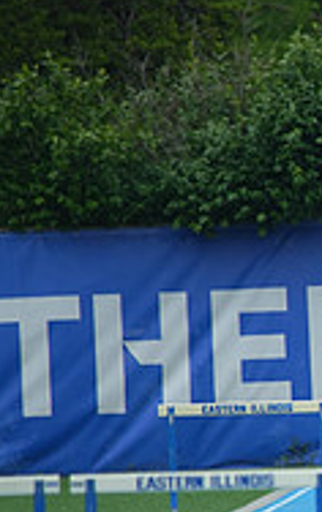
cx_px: 783
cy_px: 358
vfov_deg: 1.7
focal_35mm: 1258
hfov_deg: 1.0
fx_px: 17610
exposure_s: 1/1250
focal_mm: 400
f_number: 5.6
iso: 400
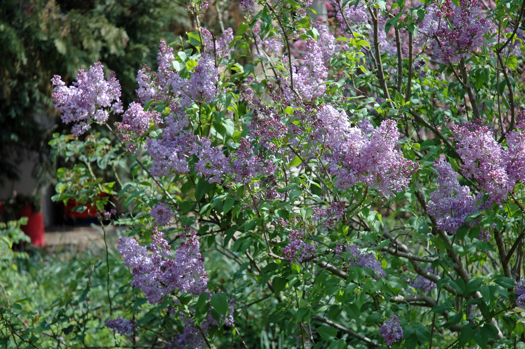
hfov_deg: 22.6
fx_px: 1311
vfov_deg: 15.2
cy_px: 174
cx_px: 262
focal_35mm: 90
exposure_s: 1/400
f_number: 4.5
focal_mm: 60
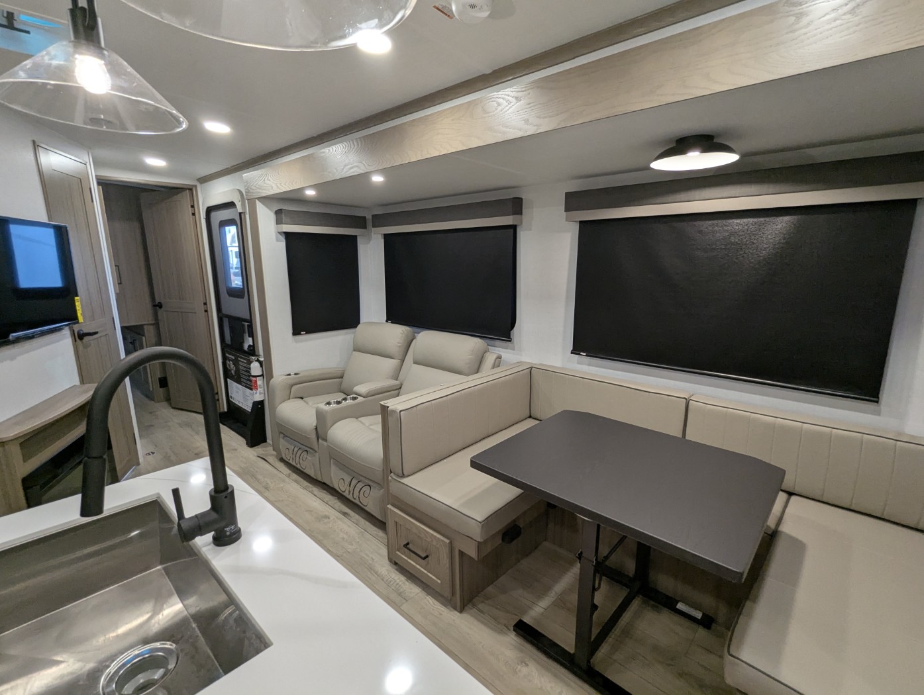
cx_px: 462
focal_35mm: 16
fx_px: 428
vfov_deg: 78.2
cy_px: 348
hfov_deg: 94.4
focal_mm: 2.35
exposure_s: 1/89.6
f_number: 2.2
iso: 188
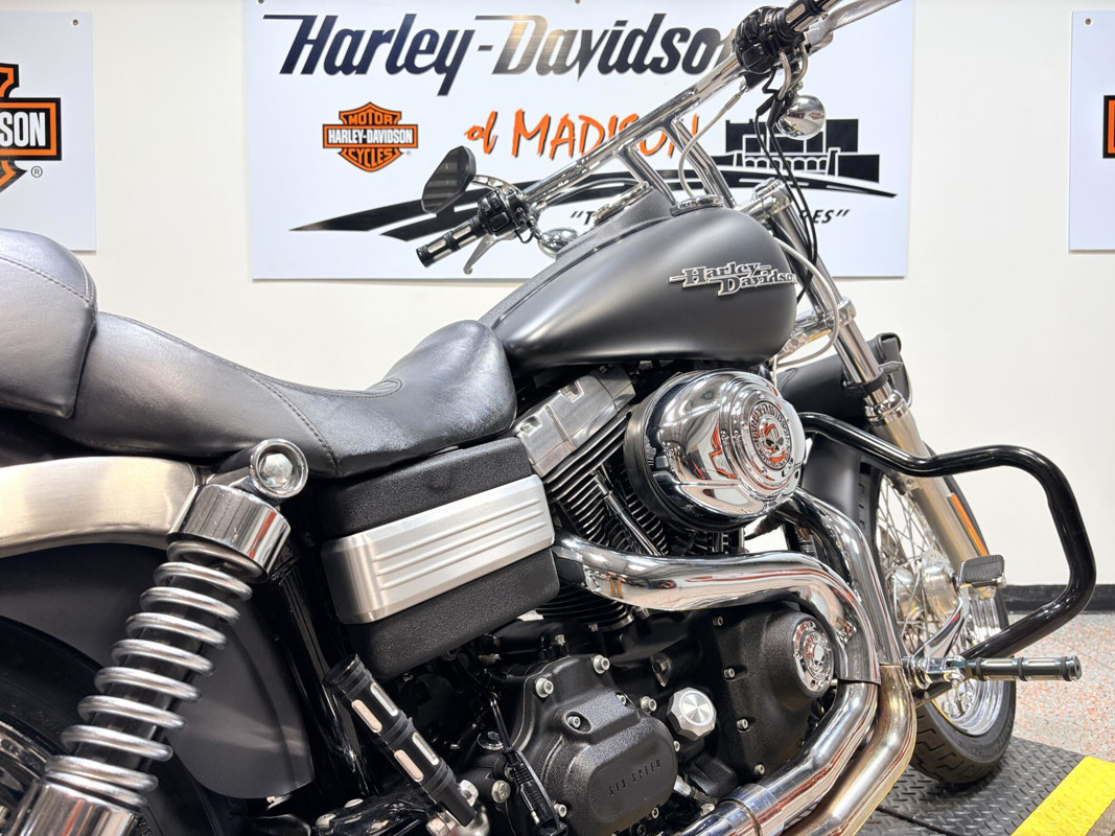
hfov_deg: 67.3
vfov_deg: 53.1
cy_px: 418
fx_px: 837
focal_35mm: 26
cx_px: 558
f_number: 1.6
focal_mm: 5.96
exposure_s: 1/120
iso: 50
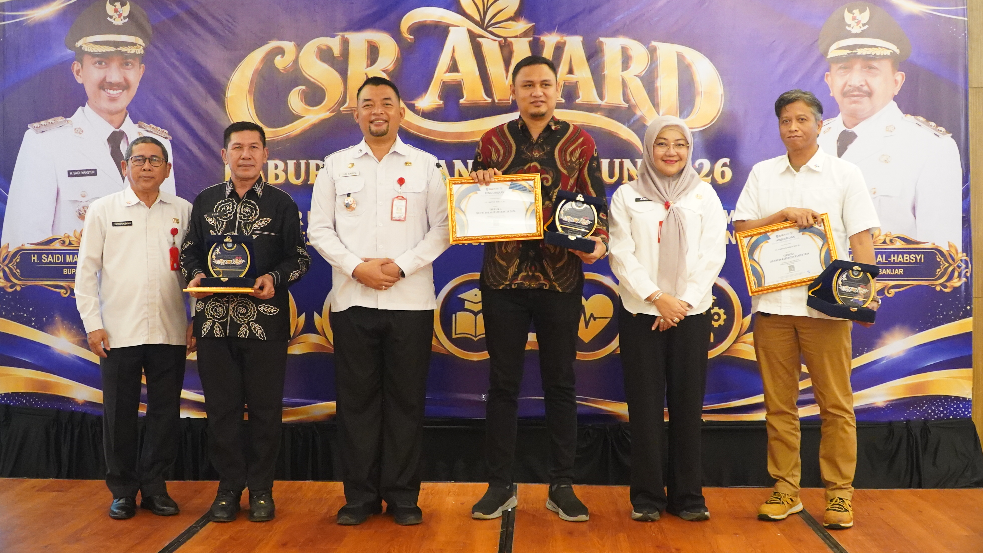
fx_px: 1069
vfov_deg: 29.0
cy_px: 251
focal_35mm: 41
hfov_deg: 49.4
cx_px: 492
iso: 6400
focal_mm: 26
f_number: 4.5
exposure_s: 1/100
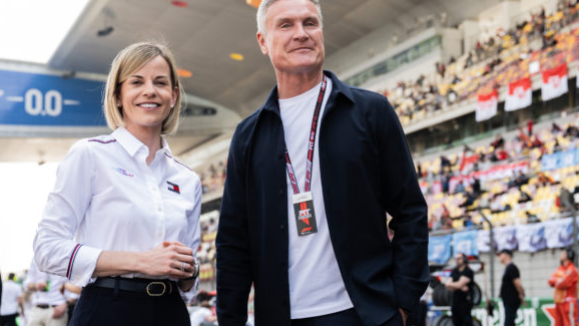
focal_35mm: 68
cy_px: 154
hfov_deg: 31.0
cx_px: 283
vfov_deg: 17.7
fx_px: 1044
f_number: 4
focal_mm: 50
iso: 400
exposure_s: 1/640
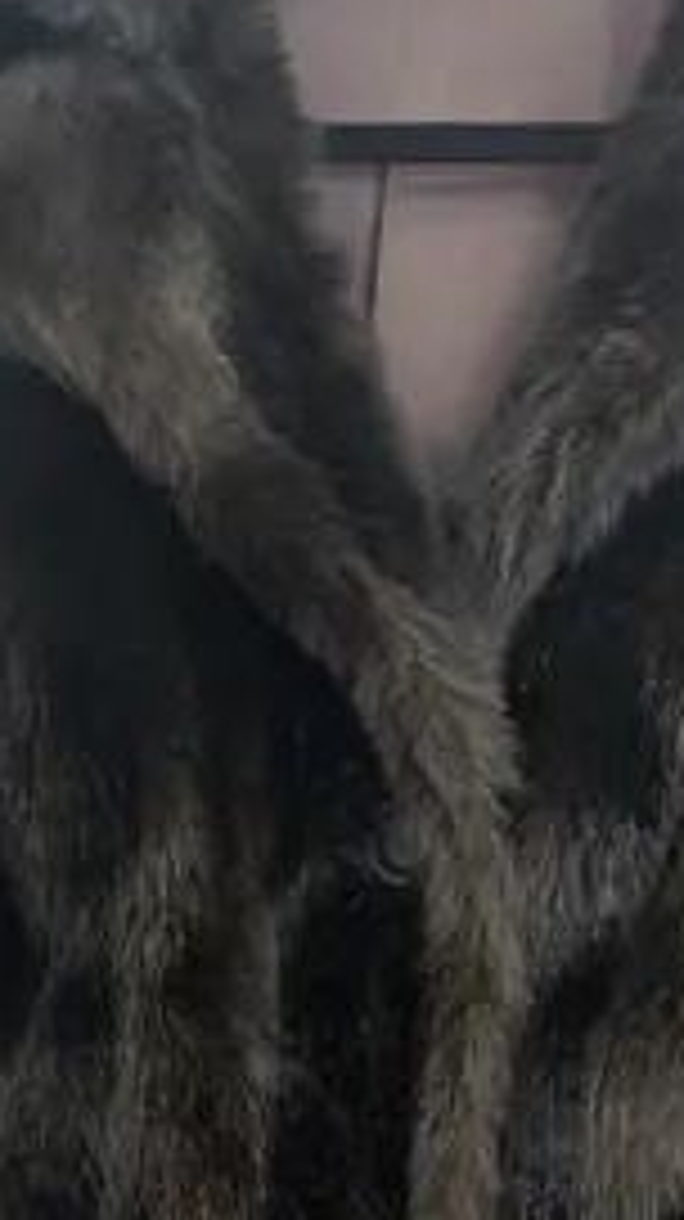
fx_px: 3458
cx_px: 346
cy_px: 1688
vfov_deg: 18.3
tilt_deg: -11.1
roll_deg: -1.1
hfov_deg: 11.3
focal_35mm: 107
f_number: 1.8
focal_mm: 4.25
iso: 64
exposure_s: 1/50
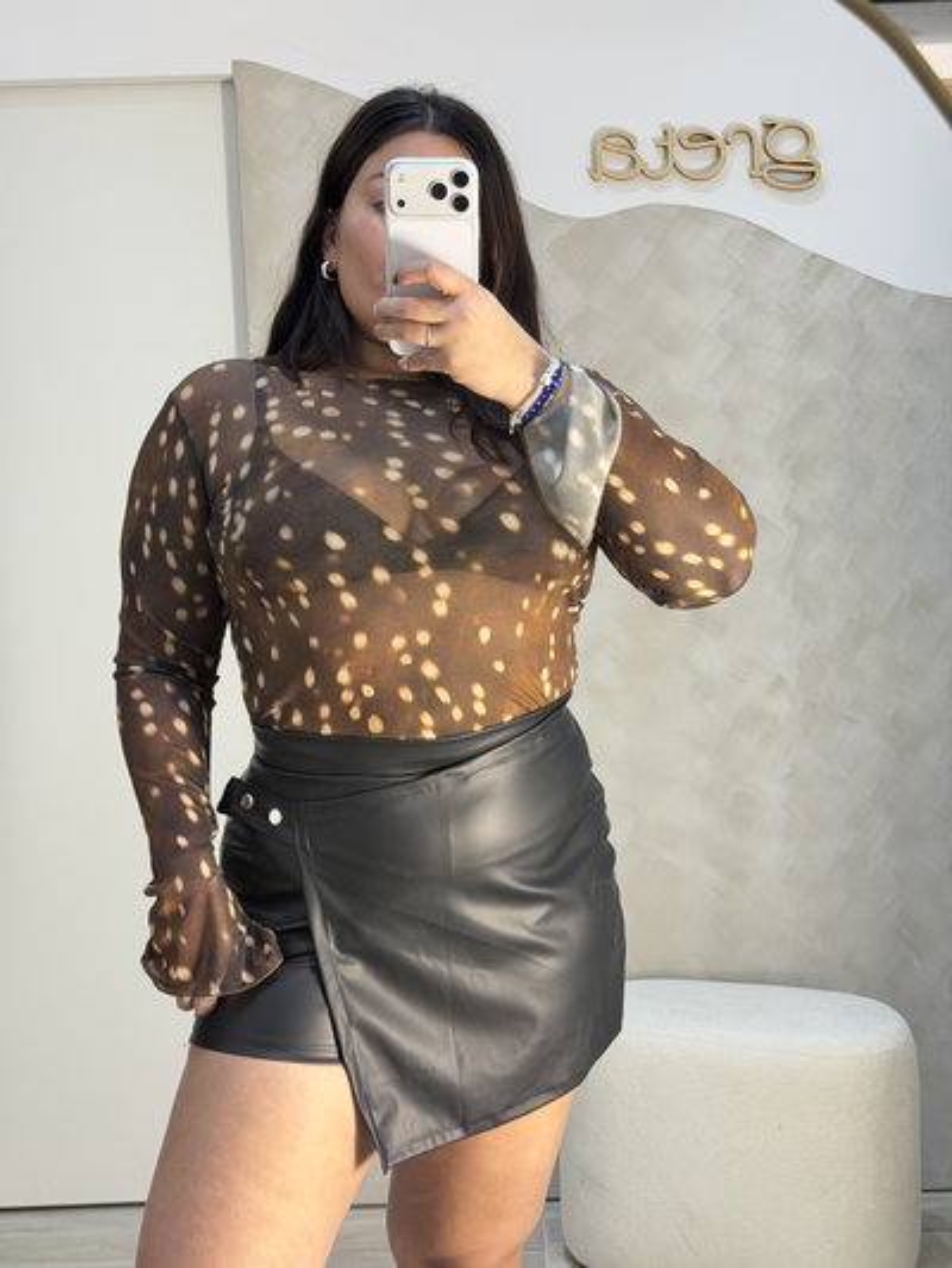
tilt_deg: -22.2
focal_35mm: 48
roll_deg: +1.8
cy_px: 634
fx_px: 1759
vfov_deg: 39.6
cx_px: 476
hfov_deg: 30.3
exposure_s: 1/50
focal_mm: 6.76
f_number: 1.78
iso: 80
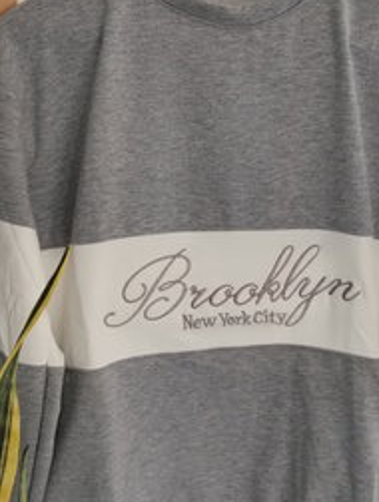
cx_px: 207
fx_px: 858
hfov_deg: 24.9
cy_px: 234
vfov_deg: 32.6
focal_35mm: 59
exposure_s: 1/100
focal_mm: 4.27
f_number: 1.8
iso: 194
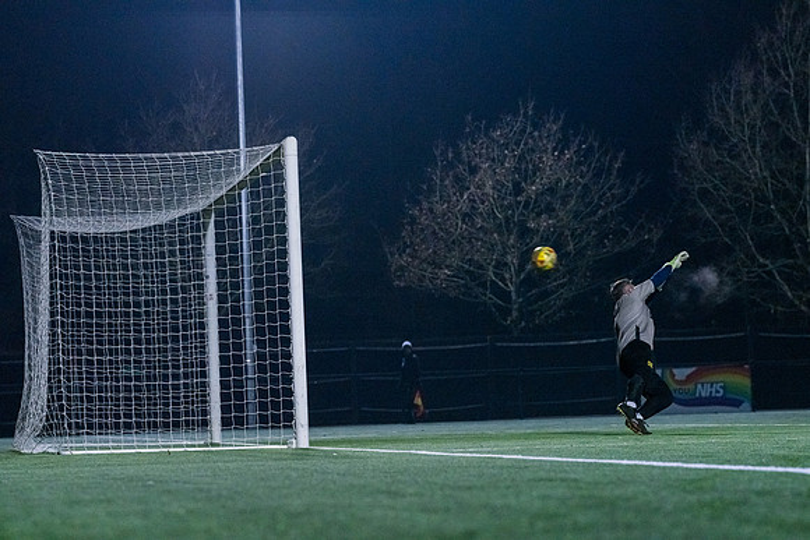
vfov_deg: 10.2
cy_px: 270
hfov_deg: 15.2
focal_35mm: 135
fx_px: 3038
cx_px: 405
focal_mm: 135
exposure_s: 1/800
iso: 5000
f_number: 5
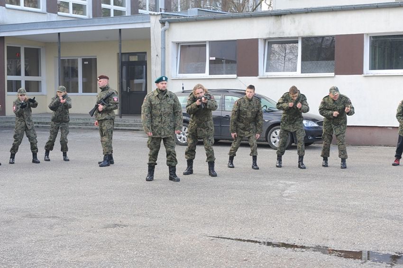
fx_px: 783
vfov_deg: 19.4
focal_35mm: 70
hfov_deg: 28.9
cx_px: 202
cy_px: 134
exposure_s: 1/200
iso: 640
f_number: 7.1
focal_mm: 70
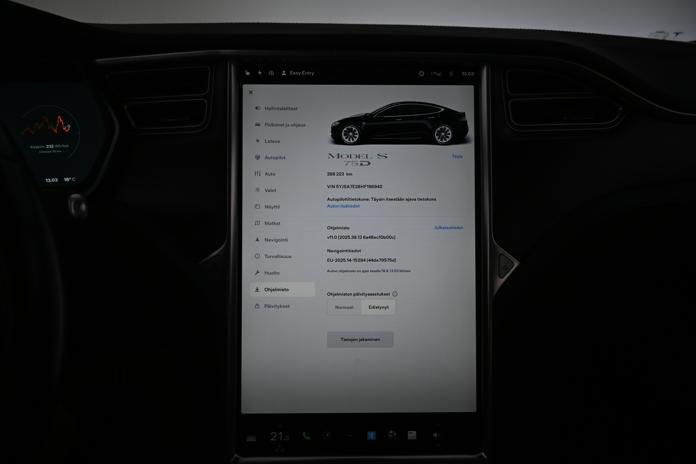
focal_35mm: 24
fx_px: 464
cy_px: 232
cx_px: 348
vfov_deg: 53.1
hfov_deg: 73.7
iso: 500
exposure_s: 1/60
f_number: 4.5
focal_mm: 16
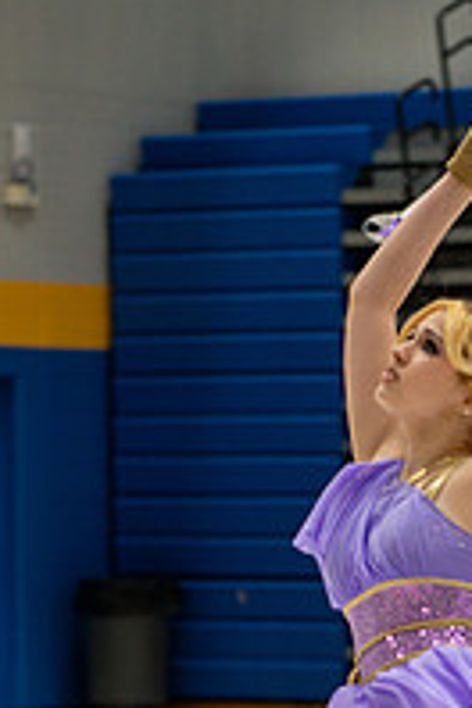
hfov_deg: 5.0
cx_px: 518
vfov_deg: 7.5
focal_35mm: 273
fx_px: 5369
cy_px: 726
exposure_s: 1/500
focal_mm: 120
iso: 2200
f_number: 4
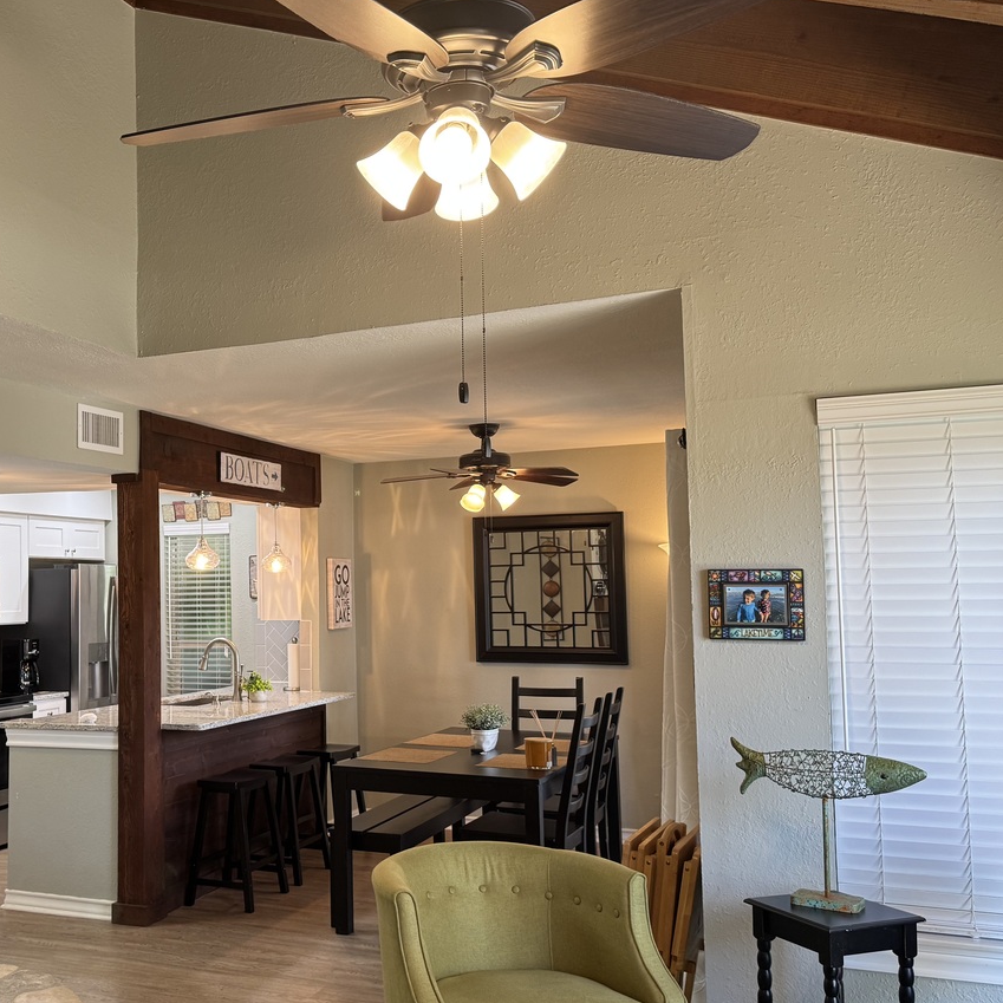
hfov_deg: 44.8
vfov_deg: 46.0
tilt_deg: +2.8
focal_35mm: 36
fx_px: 1180
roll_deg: +0.8
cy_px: 530
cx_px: 280
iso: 160
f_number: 1.78
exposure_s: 1/120
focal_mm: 6.76
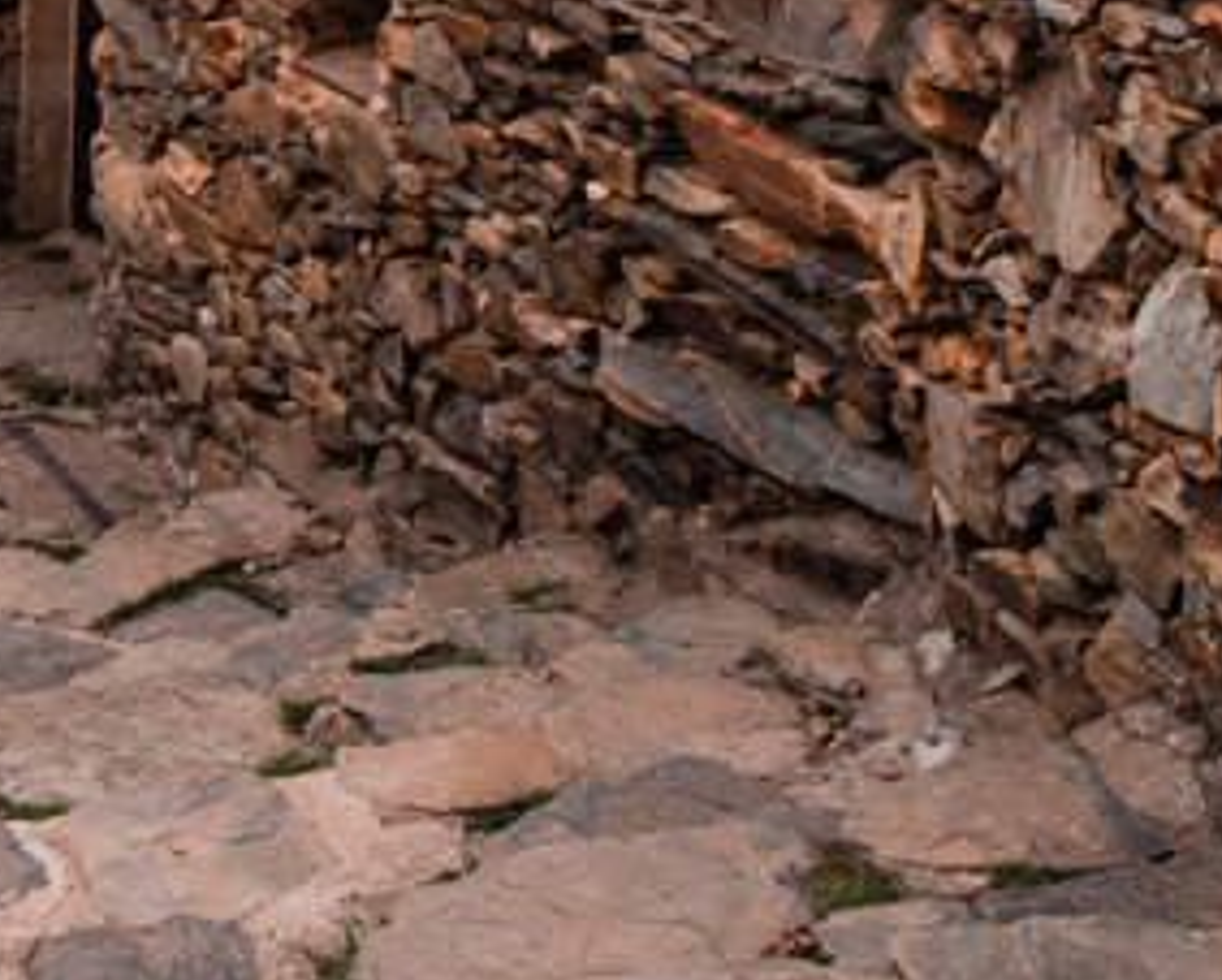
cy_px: -484
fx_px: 4453
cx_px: -691
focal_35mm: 123
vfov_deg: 12.0
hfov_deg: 14.4
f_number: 6.3
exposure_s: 1/160
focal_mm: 29
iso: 640
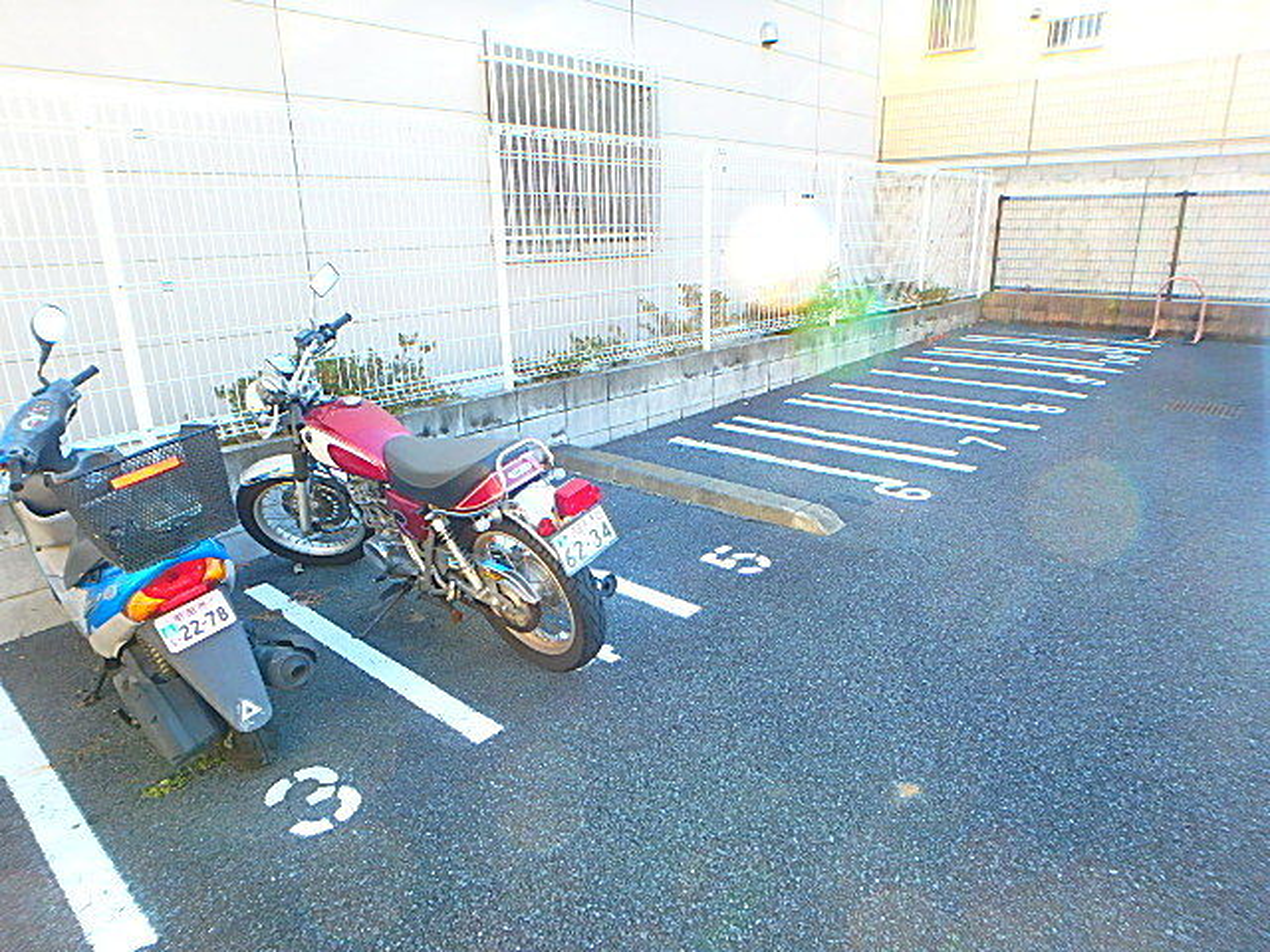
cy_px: 476
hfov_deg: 79.0
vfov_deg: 63.4
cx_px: 635
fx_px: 770
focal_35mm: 21
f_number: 3.5
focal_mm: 3.7
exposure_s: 1/60
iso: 160
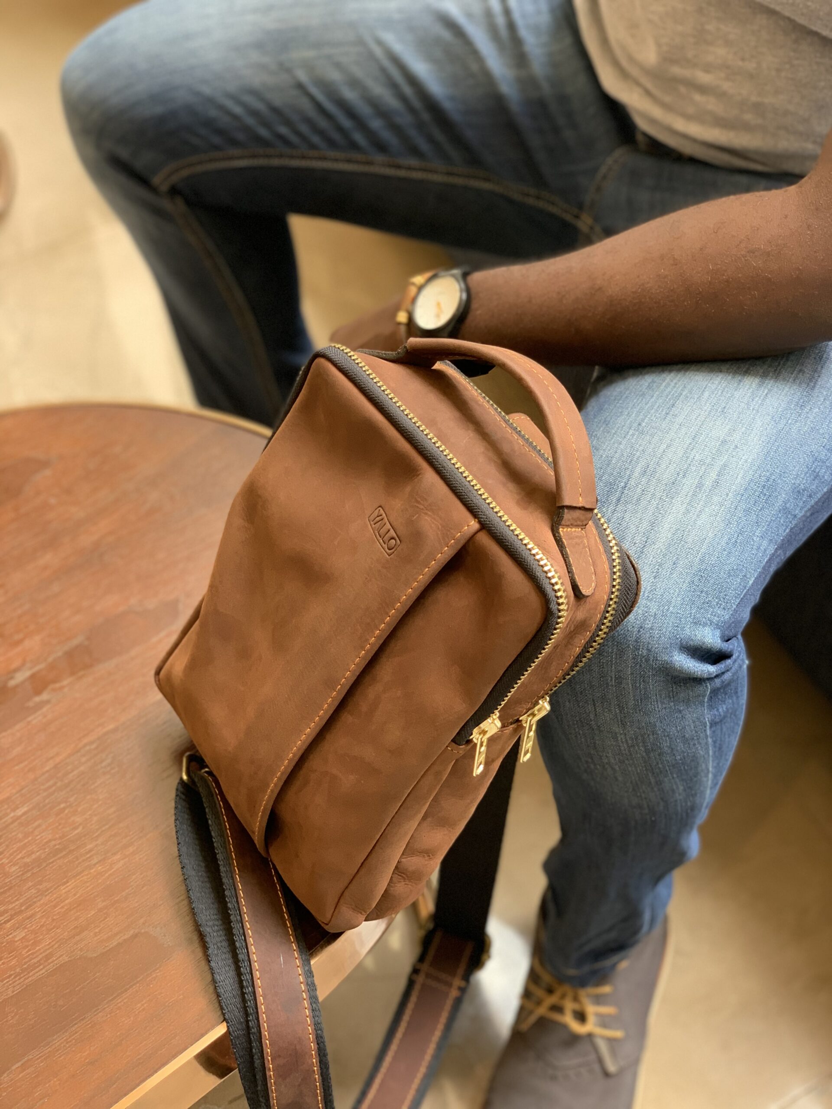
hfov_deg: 28.0
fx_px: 1666
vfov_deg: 36.8
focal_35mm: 52
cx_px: 416
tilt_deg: -49.6
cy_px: 554
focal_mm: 6
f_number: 2.4
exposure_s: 1/104
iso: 125
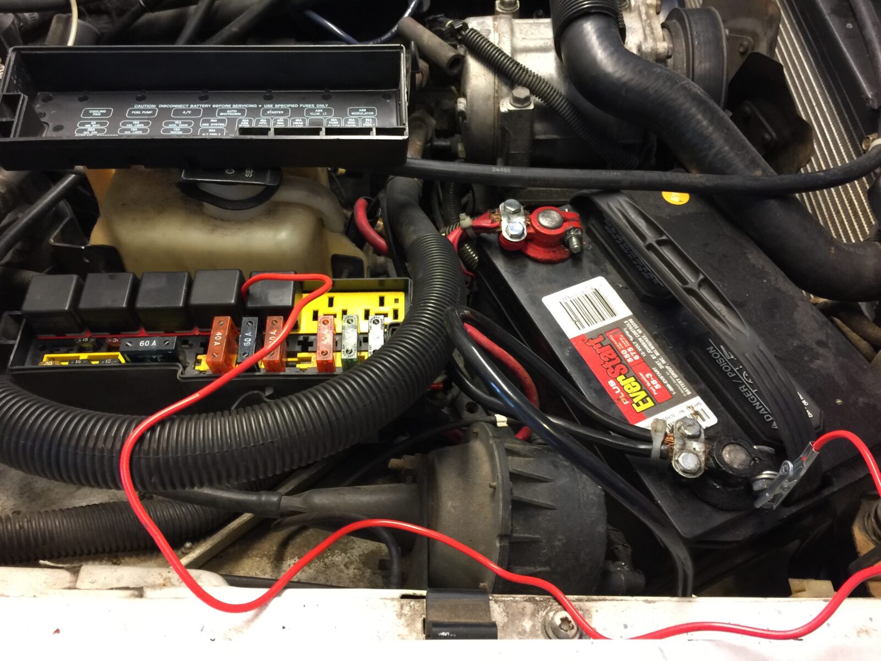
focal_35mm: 29
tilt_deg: -55.1
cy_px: 330
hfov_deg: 61.7
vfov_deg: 48.2
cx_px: 440
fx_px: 738
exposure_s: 1/15
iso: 80
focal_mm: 4.15
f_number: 2.2
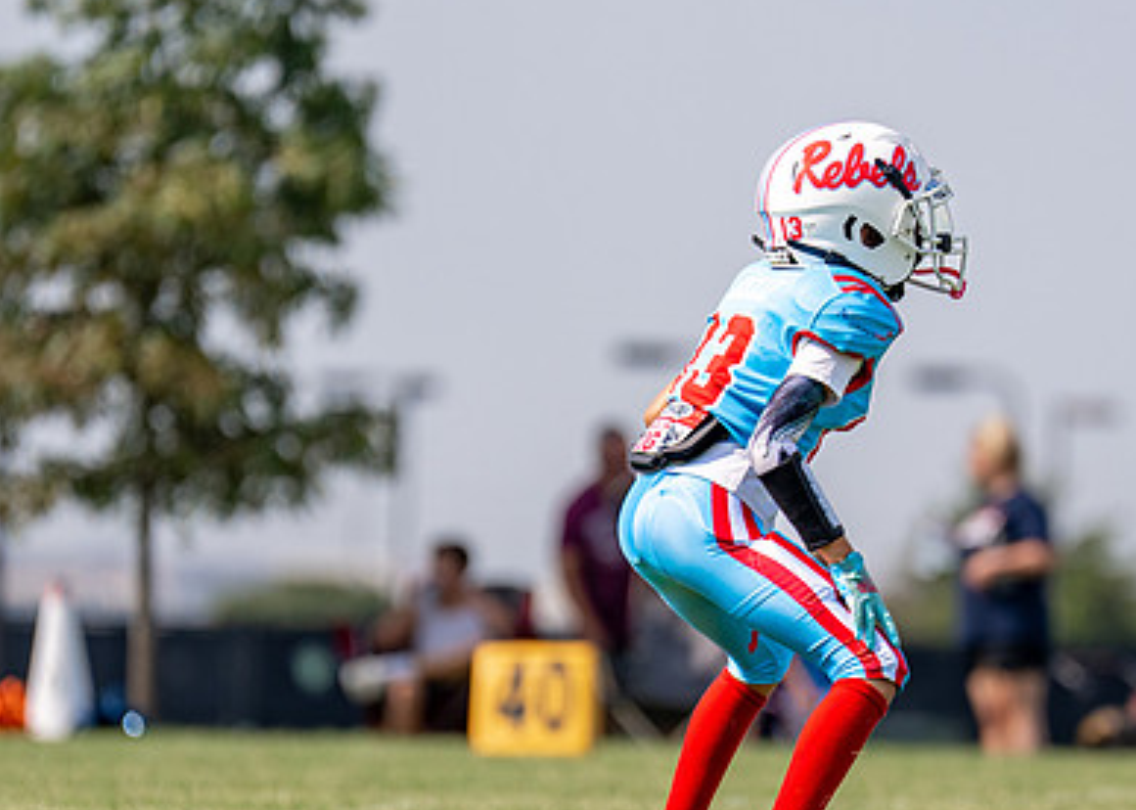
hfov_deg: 3.9
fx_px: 16704
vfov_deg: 2.8
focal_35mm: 518
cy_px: 522
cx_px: 739
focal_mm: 200
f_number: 2.8
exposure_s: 1/3200
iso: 125
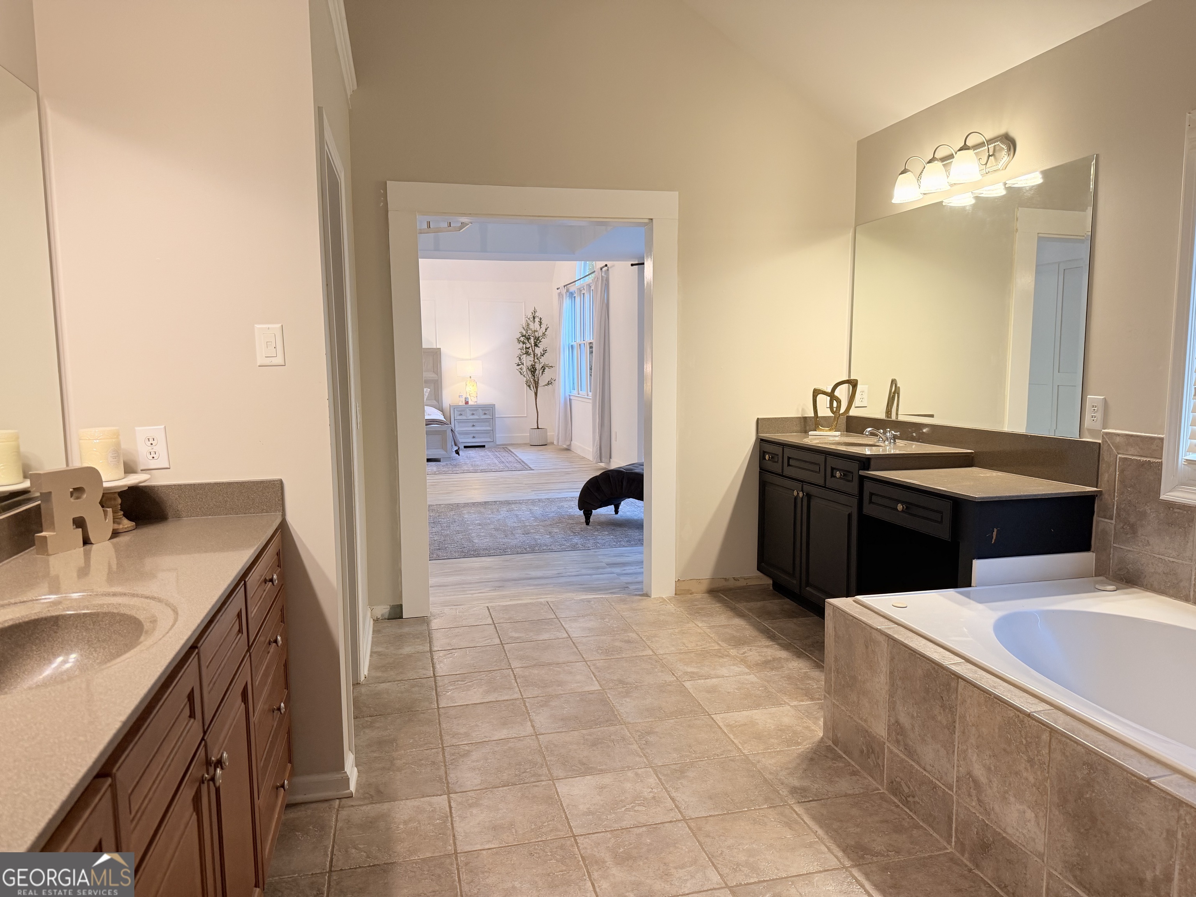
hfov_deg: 71.6
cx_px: 598
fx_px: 829
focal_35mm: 24
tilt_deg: -6.3
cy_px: 448
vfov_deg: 56.8
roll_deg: +0.9
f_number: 1.78
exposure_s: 1/120
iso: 125
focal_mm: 6.76
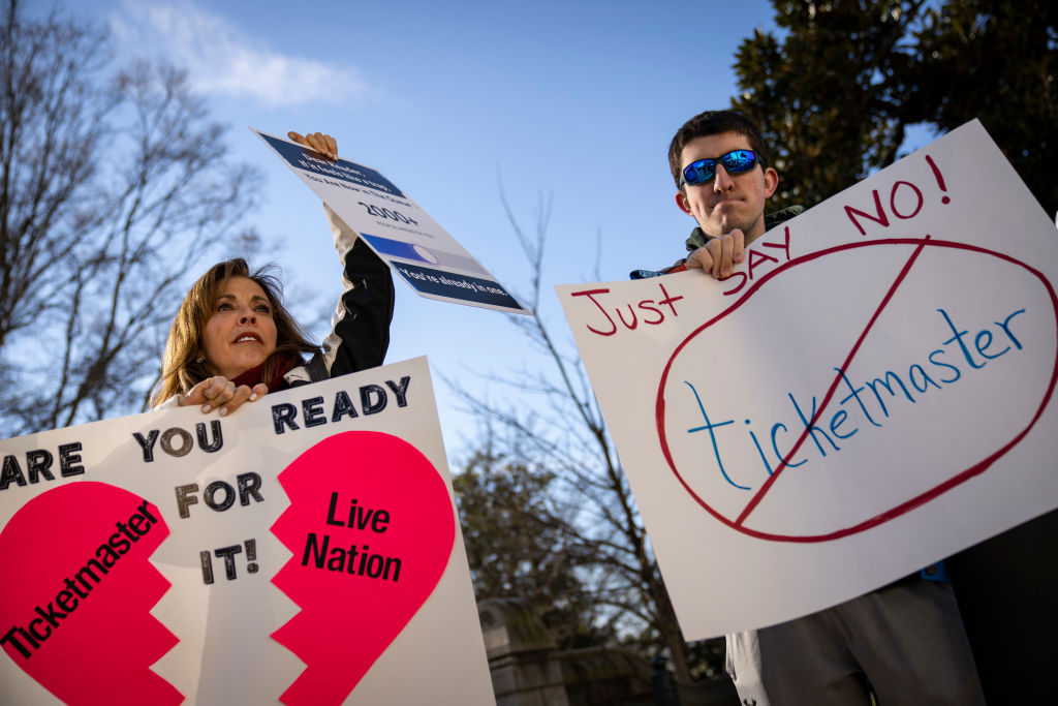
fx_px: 1117
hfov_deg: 50.7
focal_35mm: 38
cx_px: 529
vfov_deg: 35.1
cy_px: 353
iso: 100
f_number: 2.8
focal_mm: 38
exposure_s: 1/1250
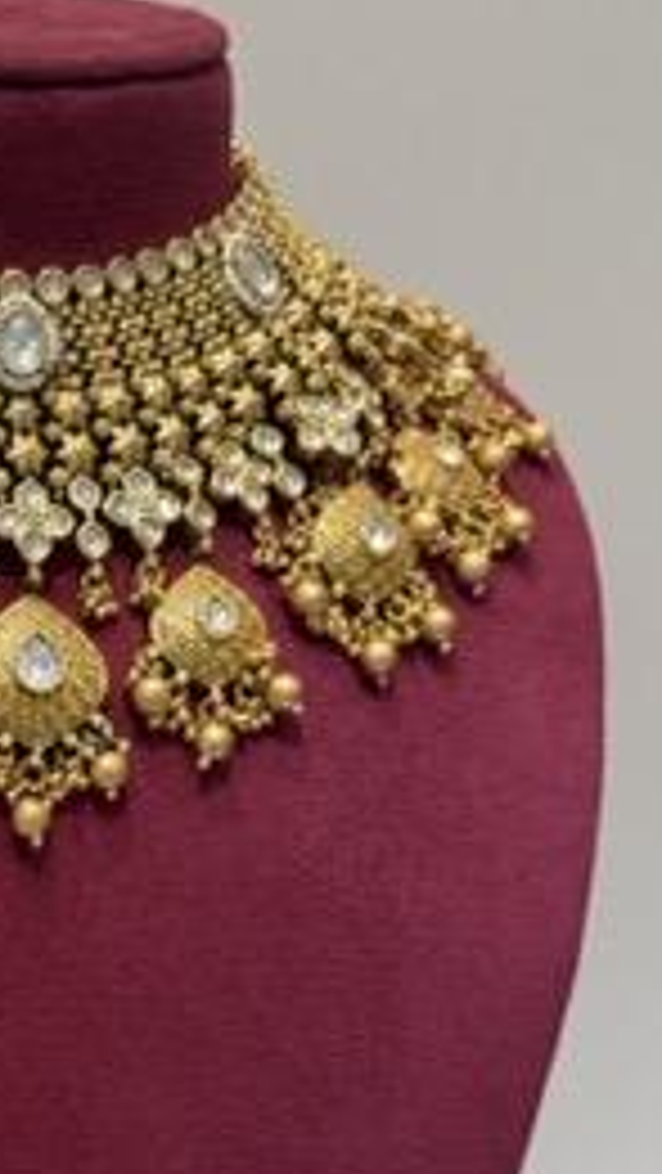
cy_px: 1205
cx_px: -104
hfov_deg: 18.0
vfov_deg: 30.3
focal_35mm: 64
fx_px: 1995
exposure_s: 1/100
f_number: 1.78
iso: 80
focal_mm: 6.76
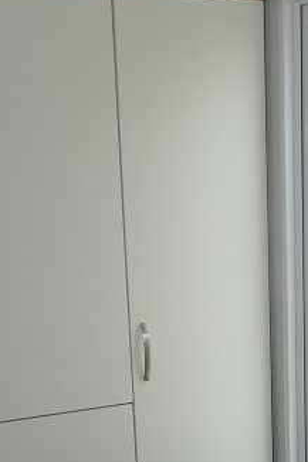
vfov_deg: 23.0
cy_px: 461
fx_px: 1090
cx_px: 384
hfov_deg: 15.4
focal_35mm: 85
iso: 100
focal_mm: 5.1
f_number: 2.8
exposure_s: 1/320
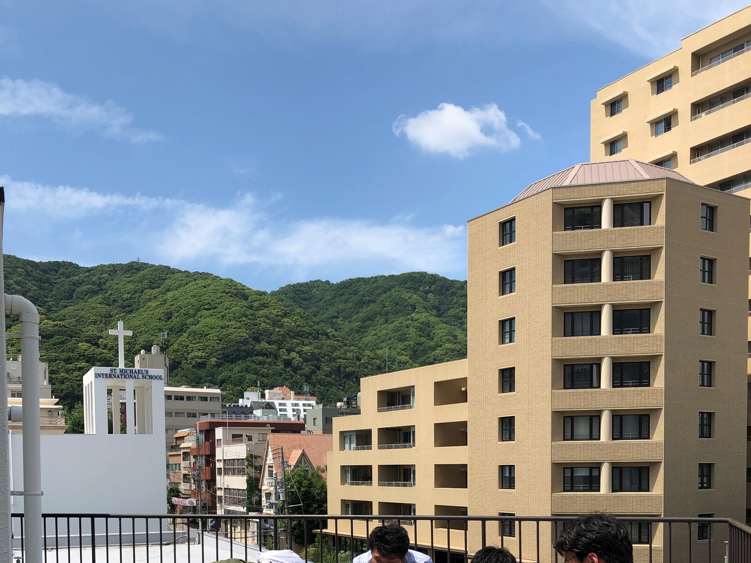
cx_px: 376
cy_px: 282
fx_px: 607
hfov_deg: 63.4
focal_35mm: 28
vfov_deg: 49.7
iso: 20
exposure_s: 1/1919
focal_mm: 3.99
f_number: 1.8
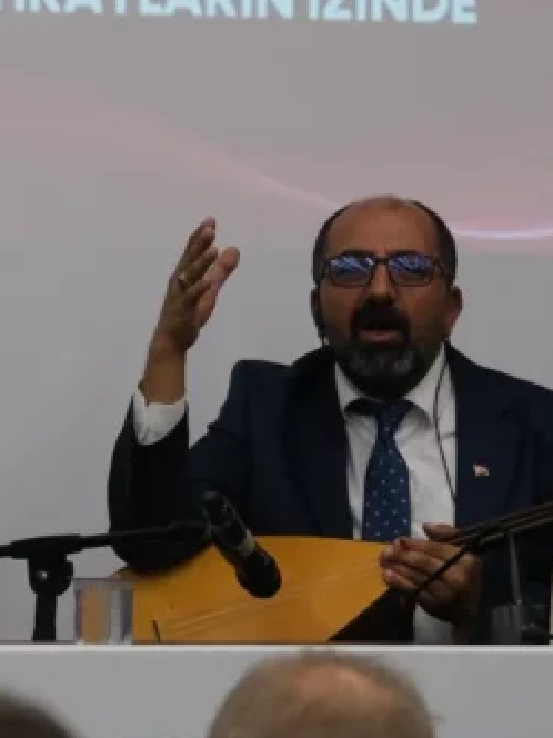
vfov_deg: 6.0
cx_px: 60
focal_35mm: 329
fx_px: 7008
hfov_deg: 4.5
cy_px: 648
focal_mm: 74.2
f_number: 4
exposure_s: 1/110
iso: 800
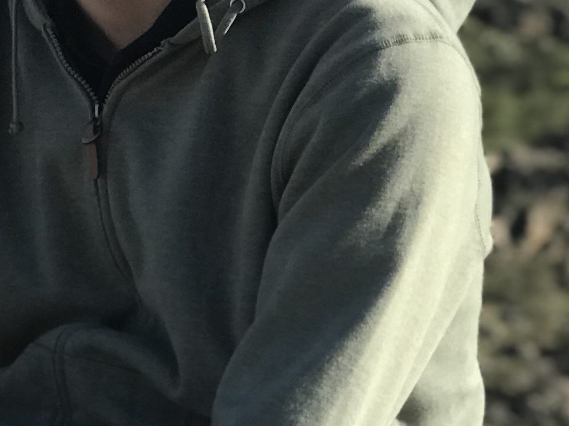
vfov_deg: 6.2
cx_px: -535
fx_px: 3928
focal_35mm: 239
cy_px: 226
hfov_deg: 7.9
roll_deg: +0.8
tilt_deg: -4.7
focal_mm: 6.6
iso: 20
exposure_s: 1/679
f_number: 2.8
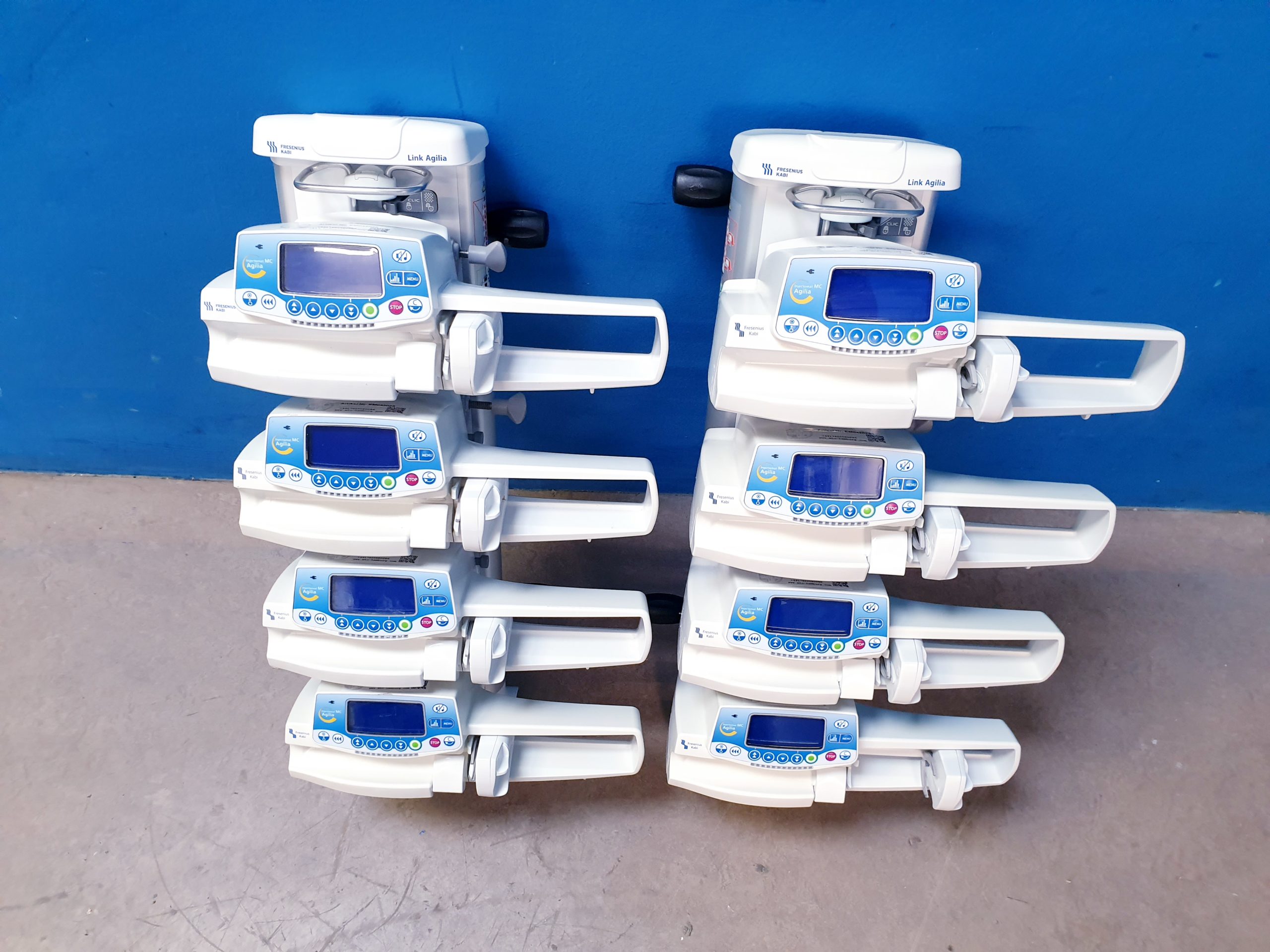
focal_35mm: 26
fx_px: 954
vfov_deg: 53.1
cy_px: 476
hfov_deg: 67.3
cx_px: 635
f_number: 2.4
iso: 200
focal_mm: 4.3
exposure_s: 1/50
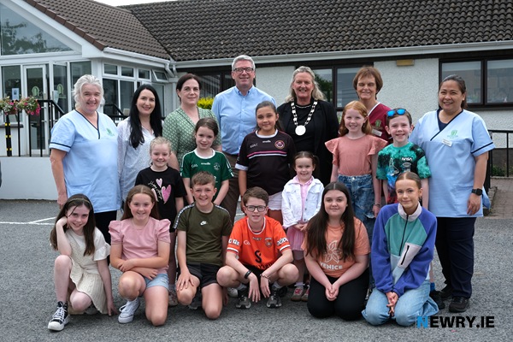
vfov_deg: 28.6
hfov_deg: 41.9
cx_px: 256
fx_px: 670
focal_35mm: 47
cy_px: 171
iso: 400
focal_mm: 31.5
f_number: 6.4
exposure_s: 1/400
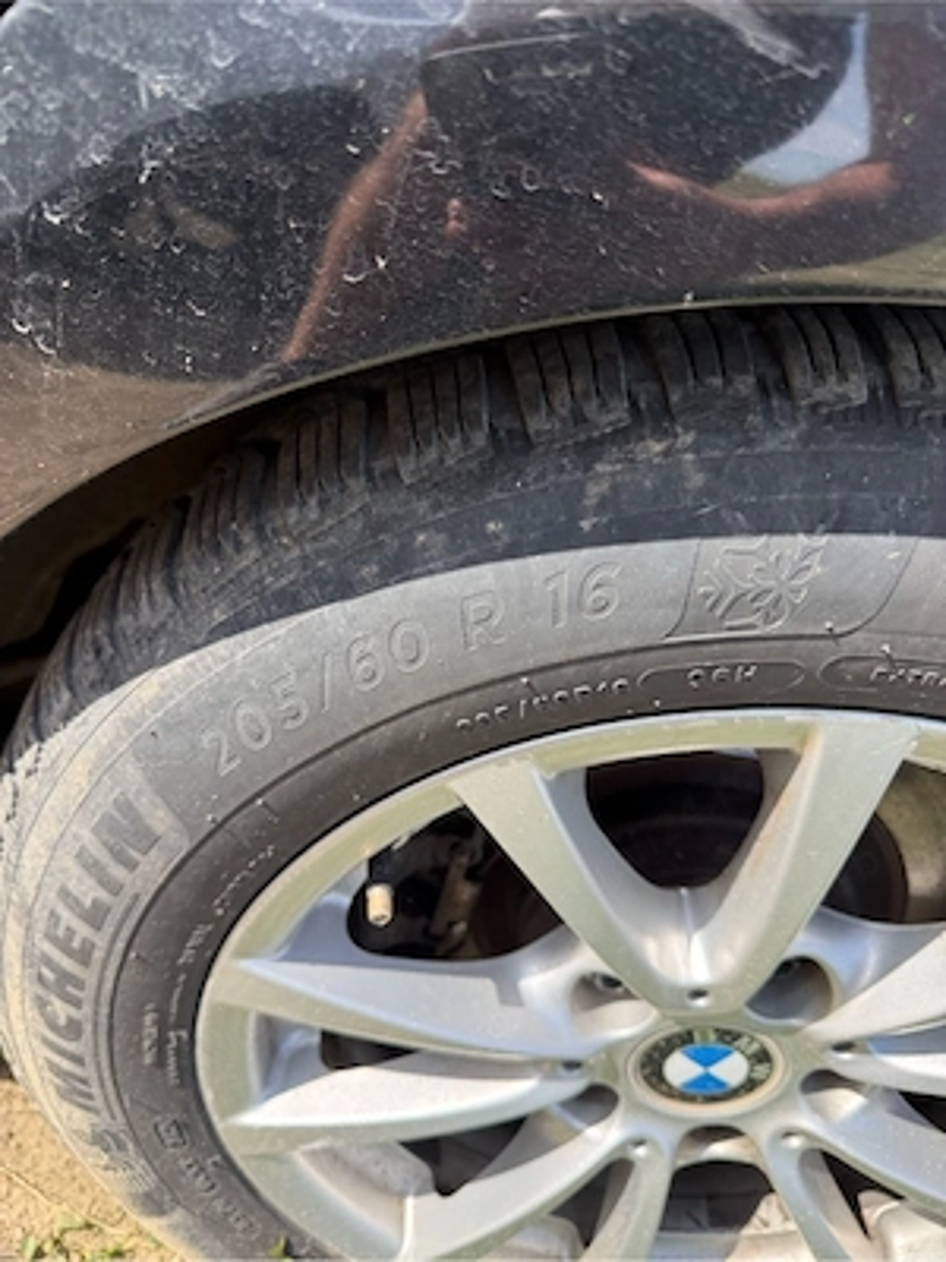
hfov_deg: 56.8
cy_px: 631
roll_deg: -22.2
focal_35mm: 24
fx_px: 875
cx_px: 473
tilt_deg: -33.4
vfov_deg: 71.6
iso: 100
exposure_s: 1/1174
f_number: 1.78
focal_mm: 6.76
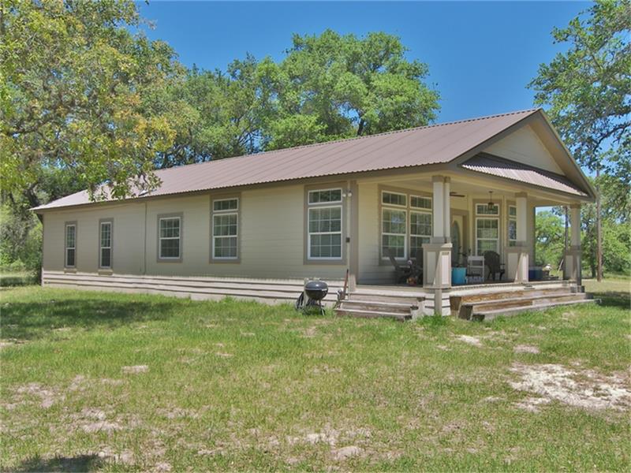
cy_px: 236
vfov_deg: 40.7
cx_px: 316
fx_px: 638
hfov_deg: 52.6
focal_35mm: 35
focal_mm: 7.4
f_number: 3.2
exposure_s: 1/500
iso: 50
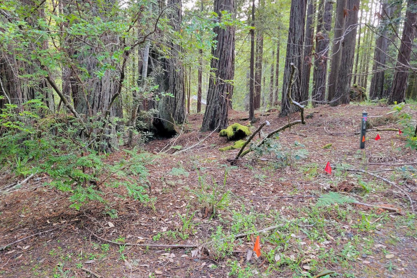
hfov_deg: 65.5
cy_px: 125
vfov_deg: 46.3
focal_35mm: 28
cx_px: 204
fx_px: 324
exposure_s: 1/120
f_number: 1.8
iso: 250
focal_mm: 5.4
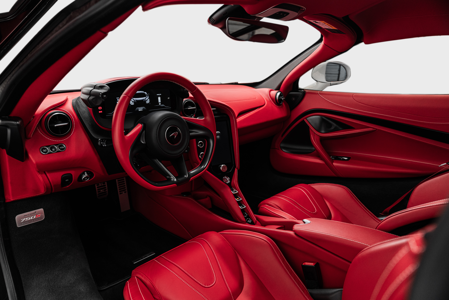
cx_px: 224
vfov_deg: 53.2
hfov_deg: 73.7
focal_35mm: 24
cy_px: 150
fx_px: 299
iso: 640
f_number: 2.8
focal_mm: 24
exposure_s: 1/25
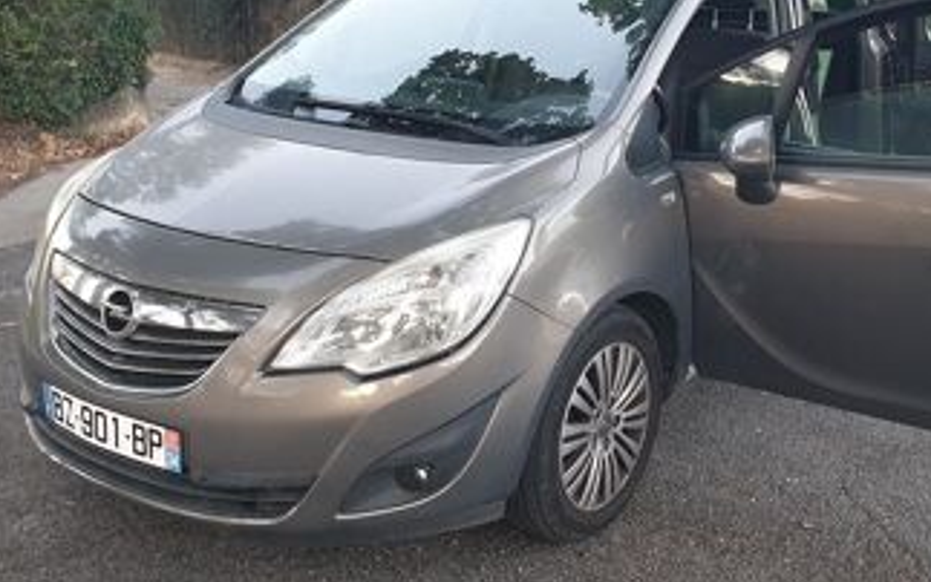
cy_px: 144
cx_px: 576
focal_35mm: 41
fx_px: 1040
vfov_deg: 30.7
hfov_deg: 47.8
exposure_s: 1/50
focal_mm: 4.3
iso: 125
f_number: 2.4
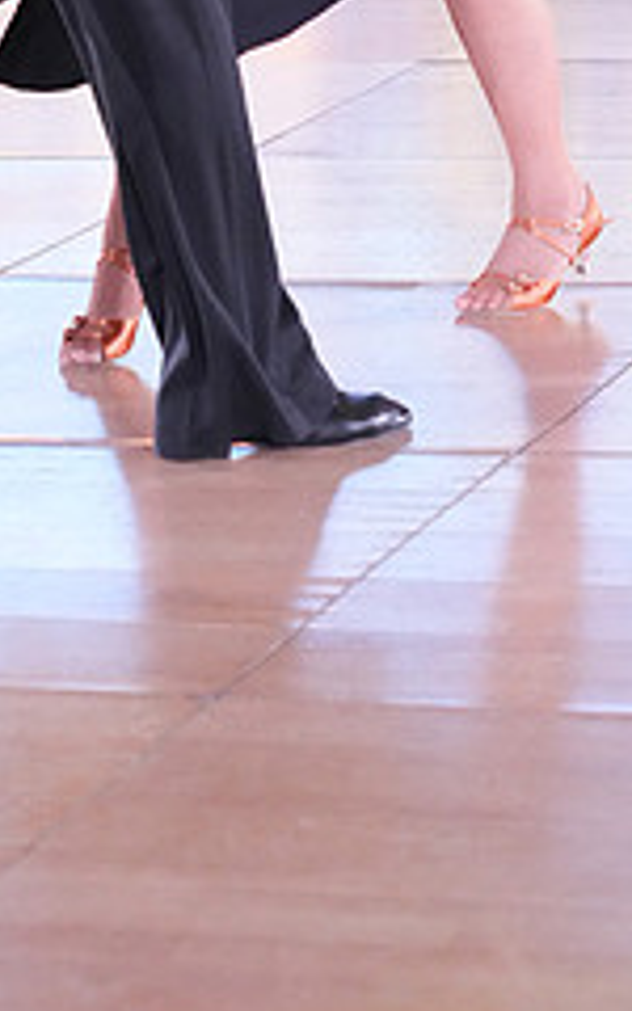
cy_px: -173
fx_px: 4685
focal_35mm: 170
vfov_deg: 12.1
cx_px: 103
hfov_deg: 7.7
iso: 8000
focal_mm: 69
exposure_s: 1/400
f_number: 5
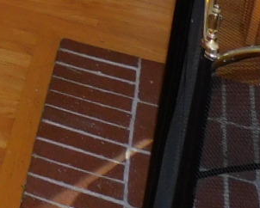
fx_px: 955
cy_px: -254
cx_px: -297
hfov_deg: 13.0
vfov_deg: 10.9
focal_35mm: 124
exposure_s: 1/30
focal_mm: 4.3
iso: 200
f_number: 3.3
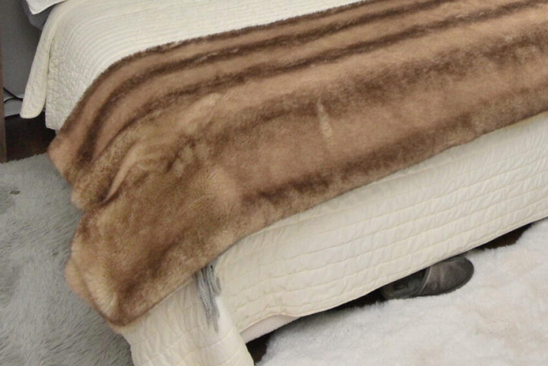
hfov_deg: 38.7
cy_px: -160
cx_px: 546
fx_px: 685
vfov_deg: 24.4
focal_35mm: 45
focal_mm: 10
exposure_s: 1/200
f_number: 5.6
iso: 400
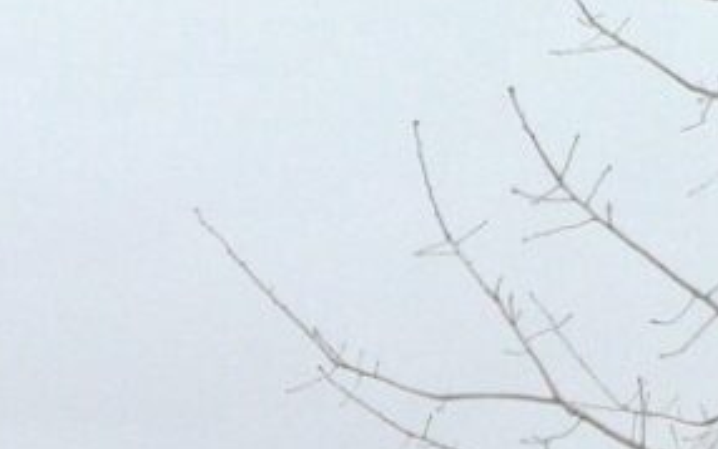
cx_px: -143
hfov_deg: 7.3
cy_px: 1066
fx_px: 5579
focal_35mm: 285
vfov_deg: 4.5
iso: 200
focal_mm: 19.6
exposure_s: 1/125
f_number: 4.8
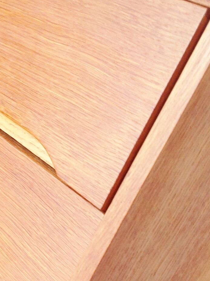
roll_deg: -25.0
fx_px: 608
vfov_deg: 25.6
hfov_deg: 19.3
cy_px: 223
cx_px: 28
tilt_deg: -16.6
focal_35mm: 75
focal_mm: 4.28
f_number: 2.4
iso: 80
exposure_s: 1/15
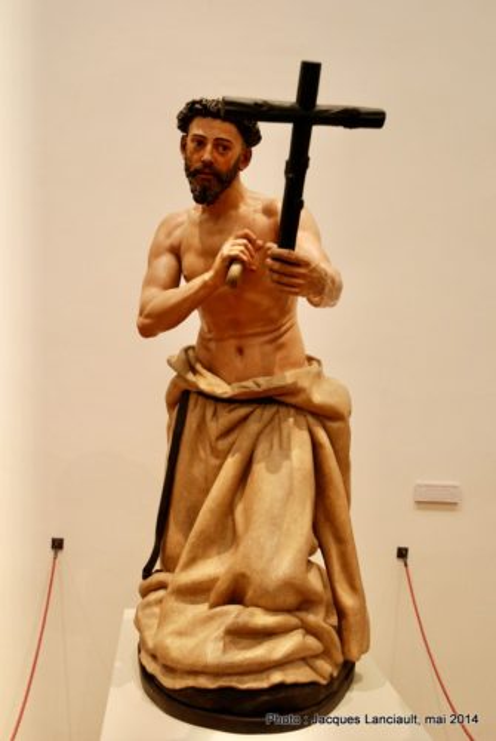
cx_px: 248
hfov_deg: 33.1
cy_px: 370
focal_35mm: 40
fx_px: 834
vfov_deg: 47.9
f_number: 3.8
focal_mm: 27
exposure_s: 1/30
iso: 800
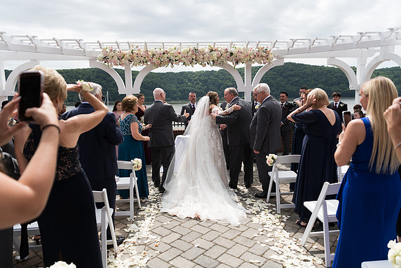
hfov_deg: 73.1
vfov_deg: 52.6
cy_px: 134
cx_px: 200
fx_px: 271
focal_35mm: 24
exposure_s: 1/1600
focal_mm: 24
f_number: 2.8
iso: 64
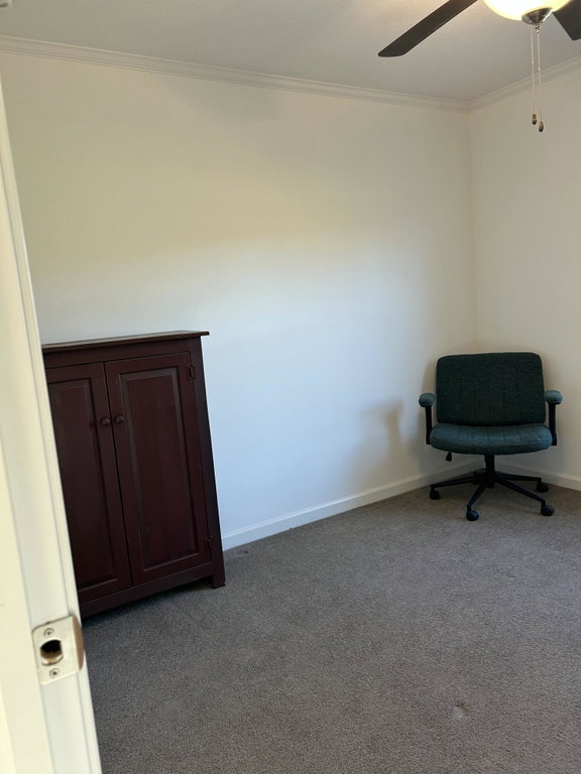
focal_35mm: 26
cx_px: 290
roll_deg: +5.5
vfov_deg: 67.3
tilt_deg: -7.1
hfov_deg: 53.1
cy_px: 387
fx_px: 582
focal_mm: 5.7
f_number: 1.5
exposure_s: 1/60
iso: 64
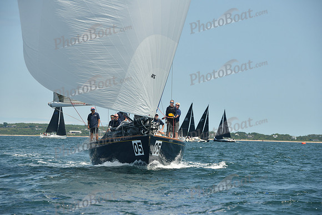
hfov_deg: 12.4
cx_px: 161
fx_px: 1476
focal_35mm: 165
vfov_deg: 8.3
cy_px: 108
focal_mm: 165
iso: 320
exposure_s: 1/640
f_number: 7.1
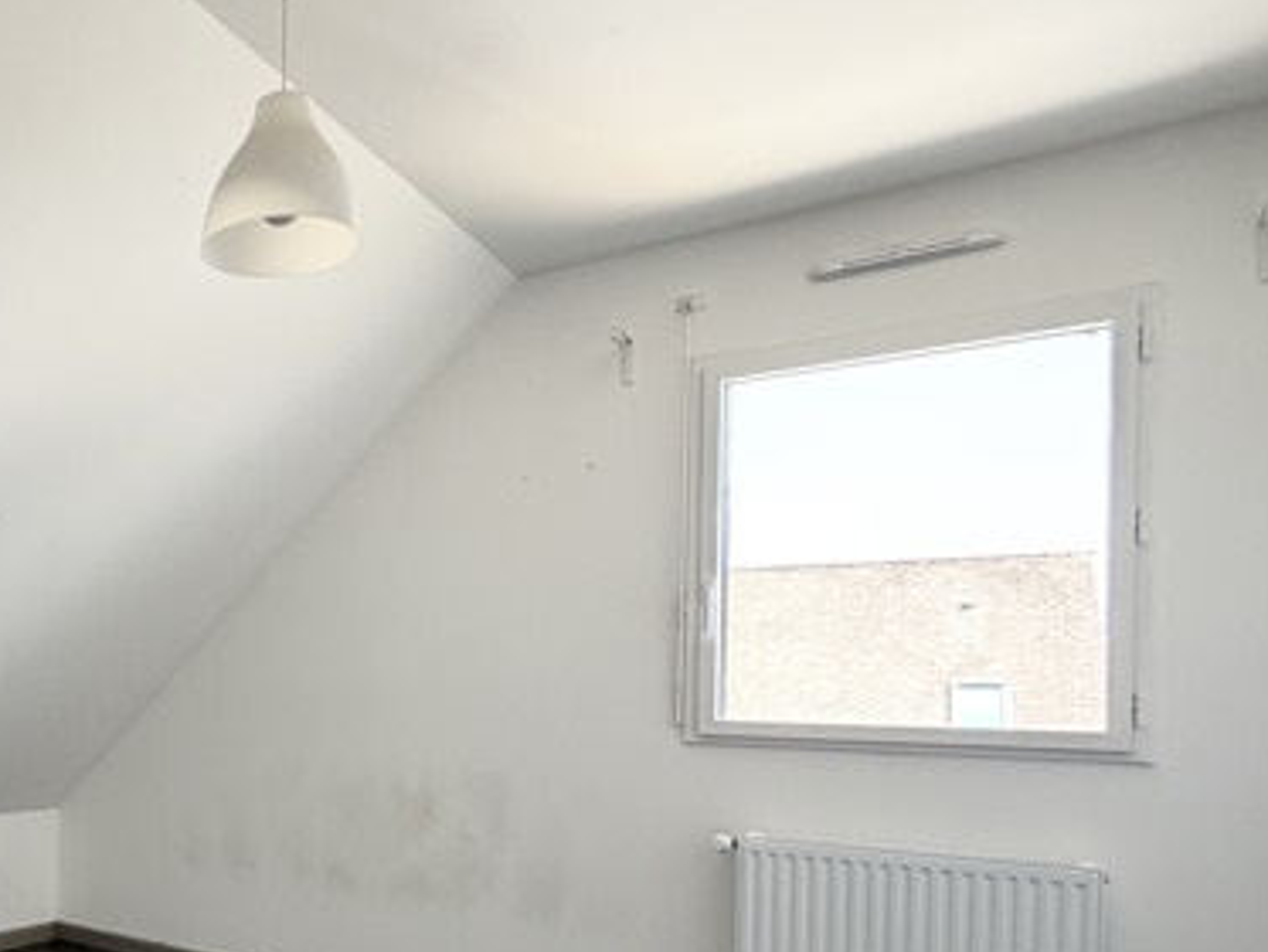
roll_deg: -0.8
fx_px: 1099
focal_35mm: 30
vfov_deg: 45.6
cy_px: 680
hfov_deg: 49.4
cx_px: 10
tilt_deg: +0.7
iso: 200
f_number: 2.2
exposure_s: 1/121
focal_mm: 2.22
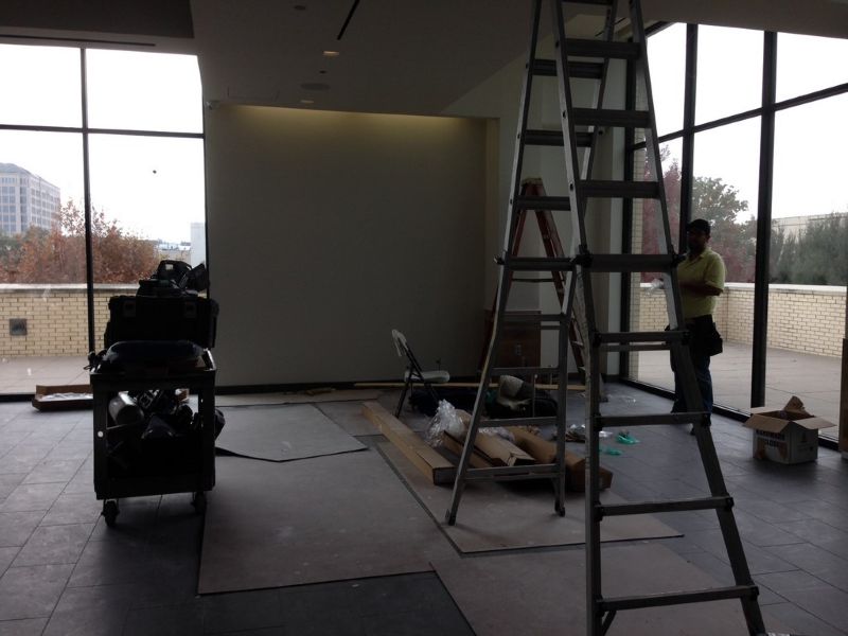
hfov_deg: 55.4
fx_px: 808
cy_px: 318
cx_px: 424
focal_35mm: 33
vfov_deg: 42.9
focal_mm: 4.12
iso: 50
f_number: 2.4
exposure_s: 1/488
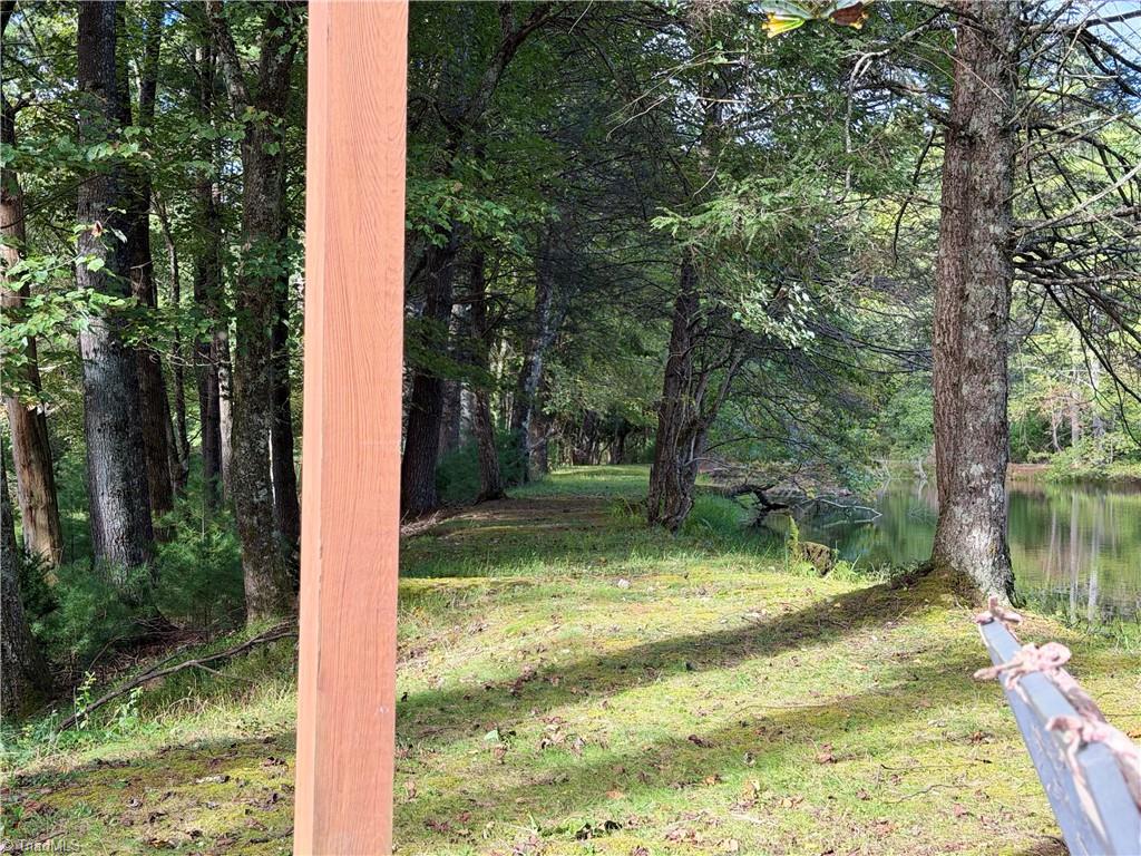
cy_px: 428
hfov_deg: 39.7
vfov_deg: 30.3
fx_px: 1582
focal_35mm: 48
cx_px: 570
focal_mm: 6.76
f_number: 1.78
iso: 80
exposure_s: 1/415
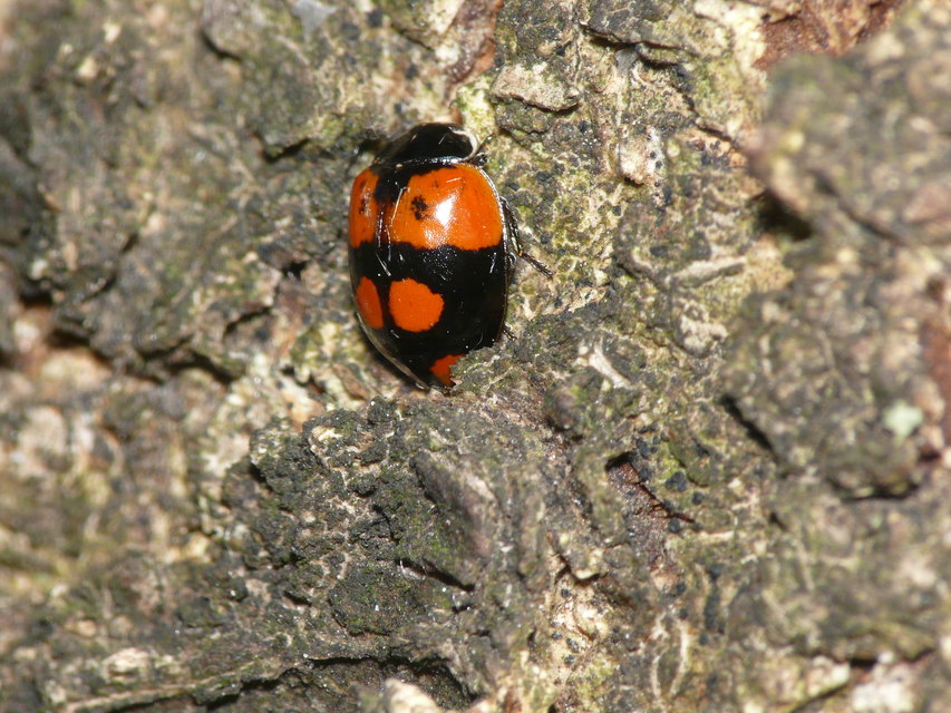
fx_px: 11540
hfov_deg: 4.7
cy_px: 356
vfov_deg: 3.5
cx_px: 476
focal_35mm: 420
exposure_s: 1/125
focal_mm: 88.8
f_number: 11
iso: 200
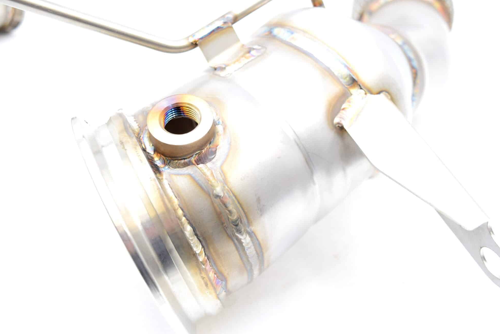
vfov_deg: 32.7
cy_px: 161
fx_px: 570
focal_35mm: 41
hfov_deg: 47.4
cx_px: 241
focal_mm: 26
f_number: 5.6
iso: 400
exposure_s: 1/125
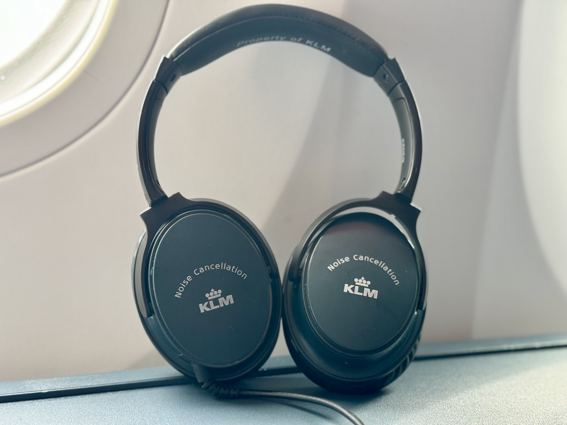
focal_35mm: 48
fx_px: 786
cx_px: 284
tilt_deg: -7.8
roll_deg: +0.9
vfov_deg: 30.3
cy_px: 212
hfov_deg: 39.7
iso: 125
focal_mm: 6.76
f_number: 1.78
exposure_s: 1/55
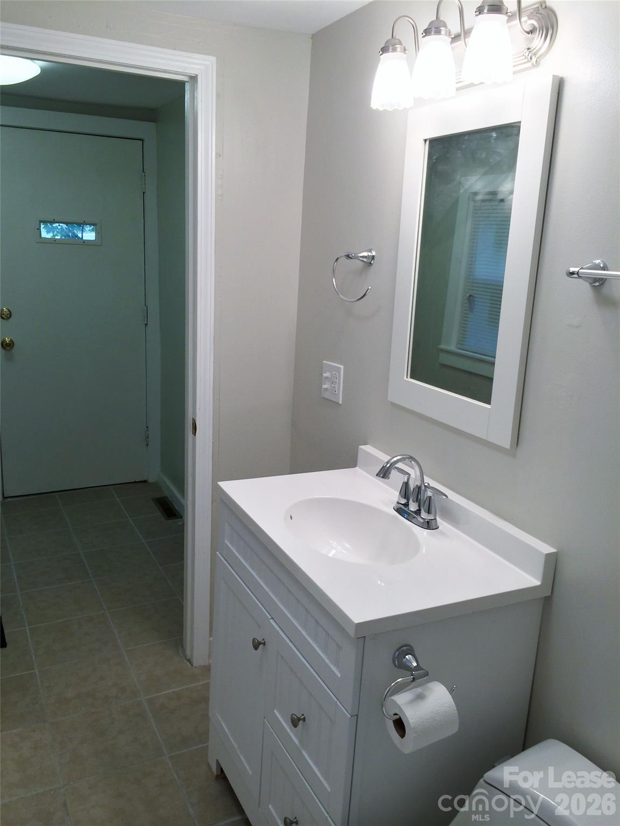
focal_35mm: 30
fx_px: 716
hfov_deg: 46.8
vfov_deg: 60.0
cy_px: 413
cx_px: 310
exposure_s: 1/60
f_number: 2.2
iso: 40
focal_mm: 4.12
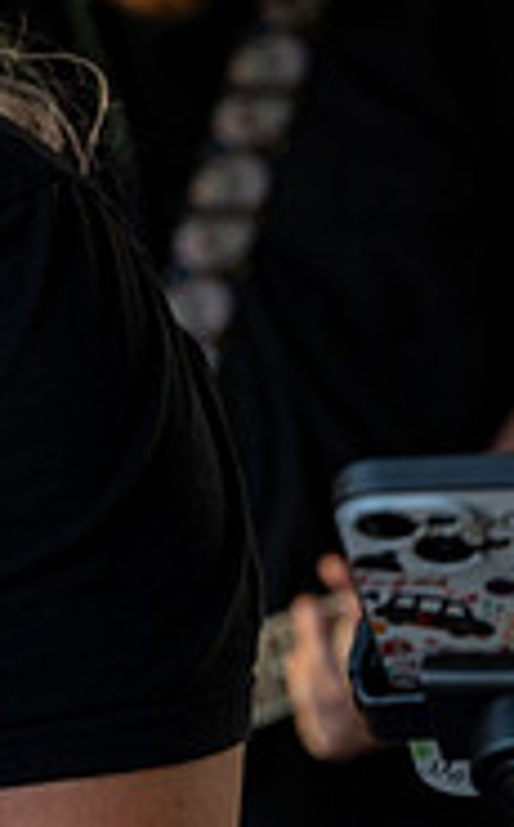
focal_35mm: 224
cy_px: 121
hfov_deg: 5.8
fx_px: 5040
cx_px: -232
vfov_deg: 9.3
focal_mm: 70
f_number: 4.5
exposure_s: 1/250
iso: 800
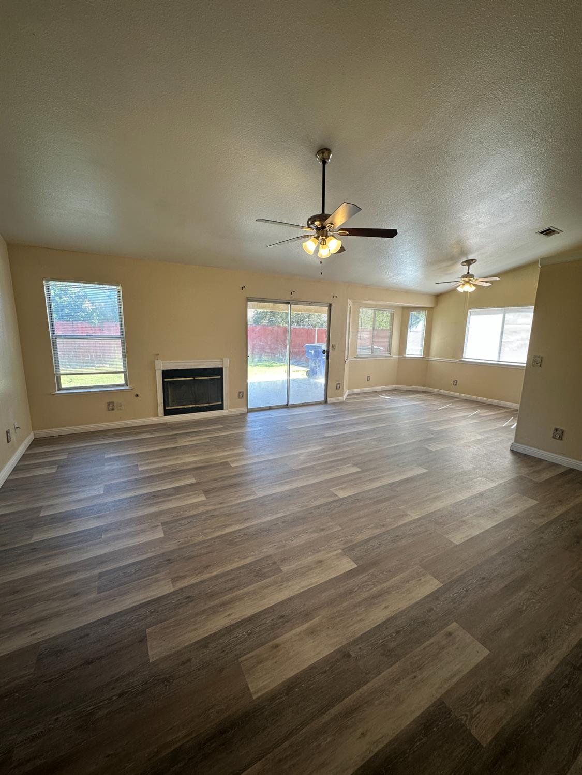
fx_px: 314
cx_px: 291
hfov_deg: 85.7
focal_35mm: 14
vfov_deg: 102.1
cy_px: 388
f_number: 2.2
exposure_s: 1/99
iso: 64
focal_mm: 2.22
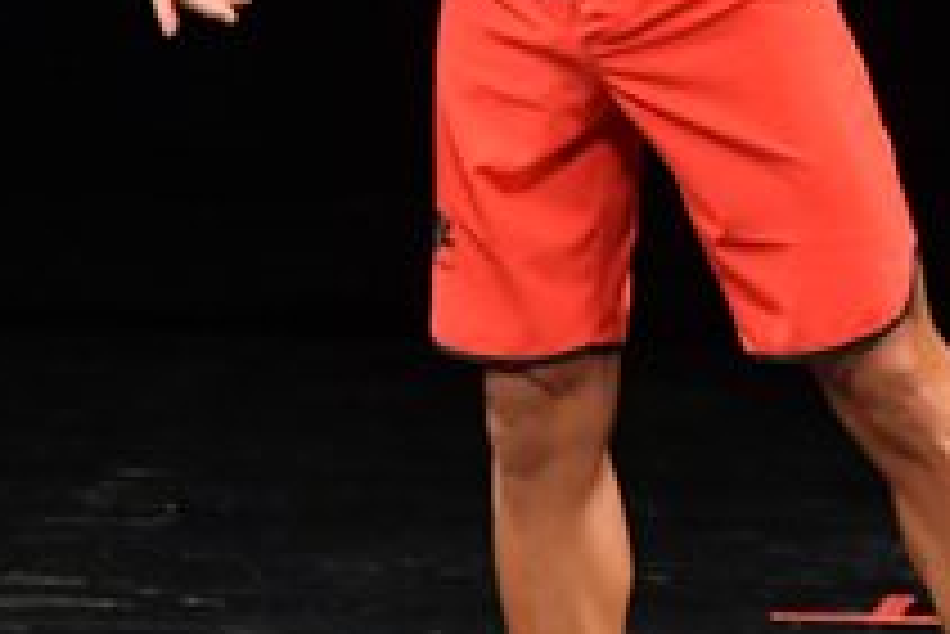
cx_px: 781
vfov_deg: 1.3
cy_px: -13
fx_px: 27594
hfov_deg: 2.0
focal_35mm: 1045
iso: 3200
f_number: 5.6
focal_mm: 190
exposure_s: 1/400
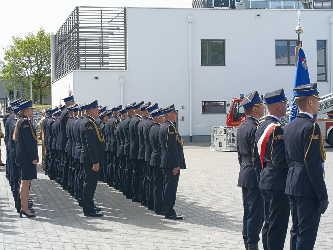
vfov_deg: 18.2
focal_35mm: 81
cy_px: 125
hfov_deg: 24.1
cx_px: 166
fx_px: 779
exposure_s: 1/365
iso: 50
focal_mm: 5.27
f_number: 1.7
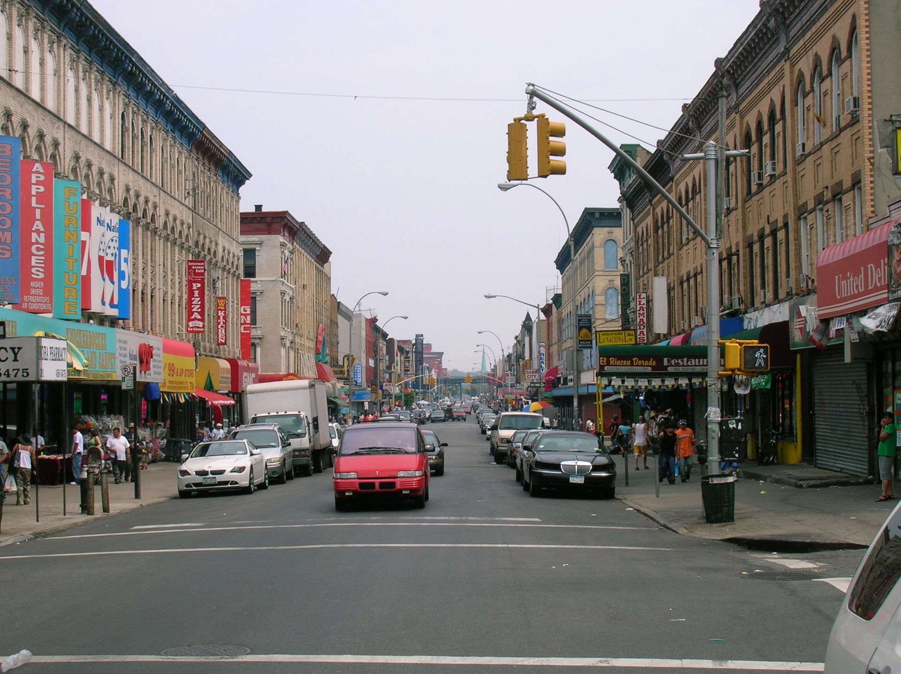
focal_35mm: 58
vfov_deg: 25.2
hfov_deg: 33.3
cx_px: 450
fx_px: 1509
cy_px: 337
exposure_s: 1/226
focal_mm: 9.7
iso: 50
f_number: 5.9
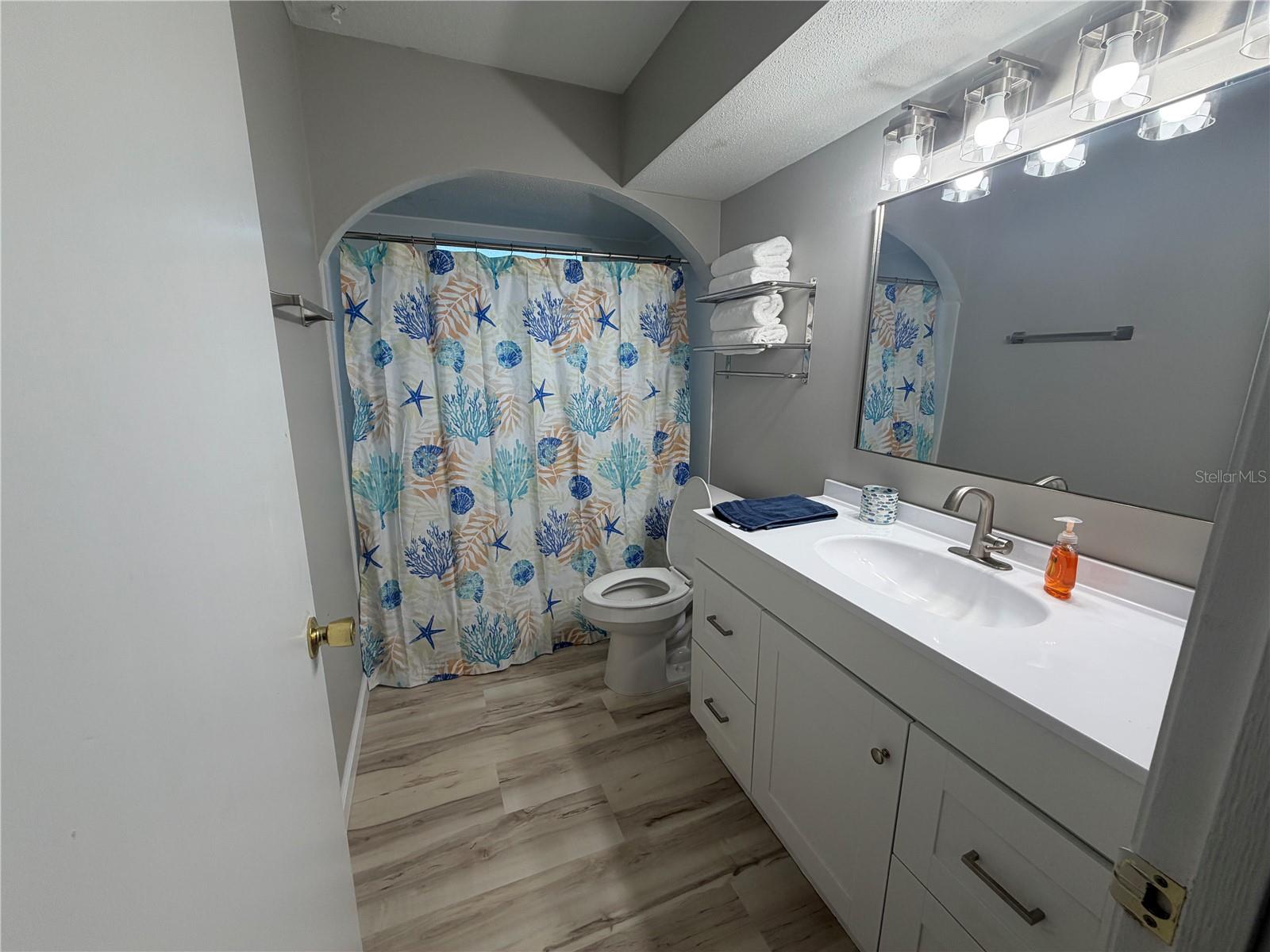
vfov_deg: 85.7
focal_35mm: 14
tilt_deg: -11.8
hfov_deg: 102.1
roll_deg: -0.8
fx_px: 514
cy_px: 476
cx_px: 635
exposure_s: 1/120
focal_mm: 2.22
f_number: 2.2
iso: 64
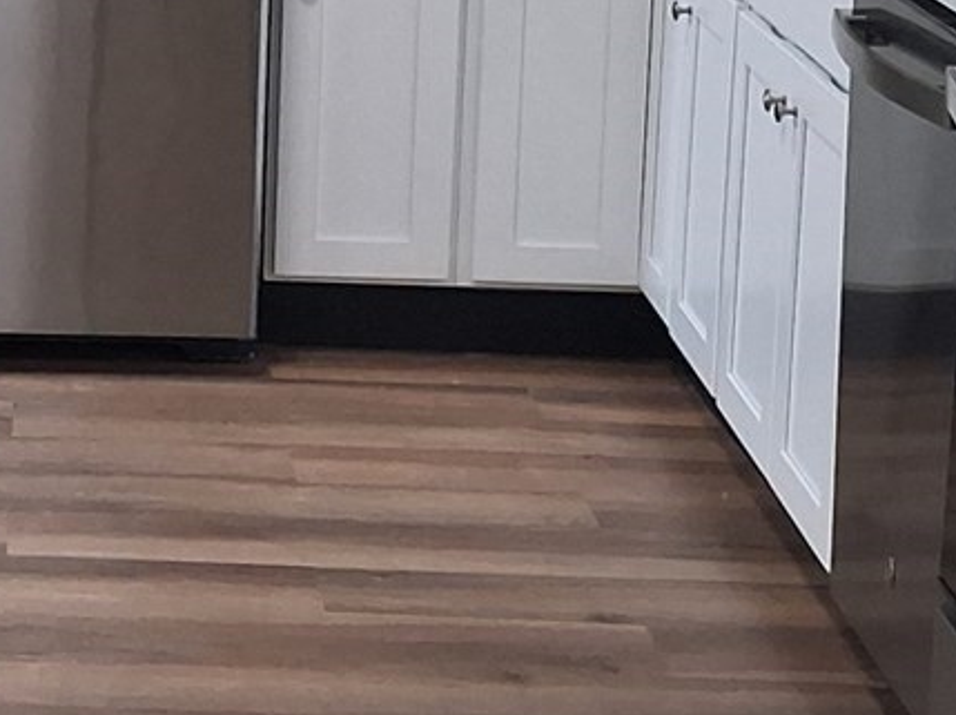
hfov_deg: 15.0
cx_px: -29
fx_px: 3560
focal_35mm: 129
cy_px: 136
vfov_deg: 11.4
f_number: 1.8
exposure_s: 1/120
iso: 400
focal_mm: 4
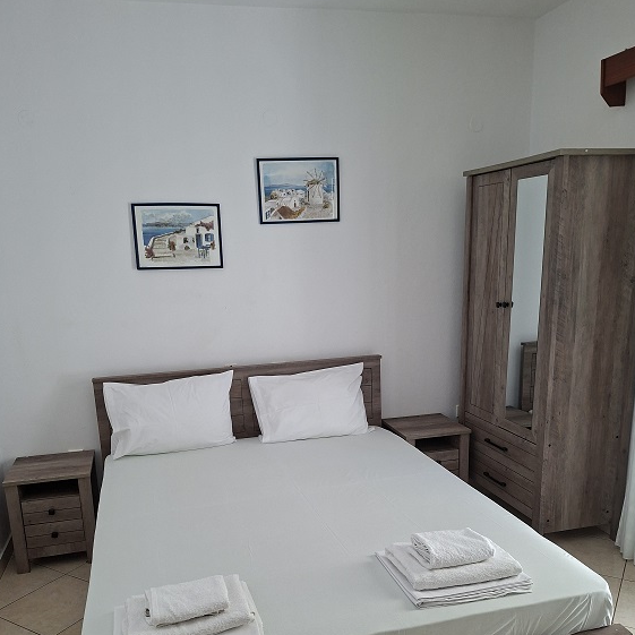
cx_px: 308
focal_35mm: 29
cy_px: 404
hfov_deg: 55.6
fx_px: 602
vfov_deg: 54.9
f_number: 1.8
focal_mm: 5.54
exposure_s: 1/120
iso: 320
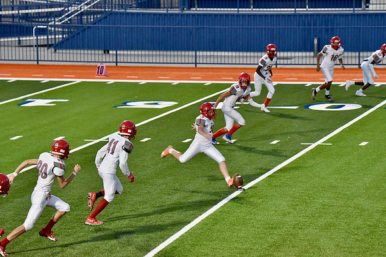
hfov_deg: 8.6
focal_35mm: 240
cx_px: 193
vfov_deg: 5.7
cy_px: 128
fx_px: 2574
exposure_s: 1/1000
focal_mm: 240
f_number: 5.6
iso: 12800
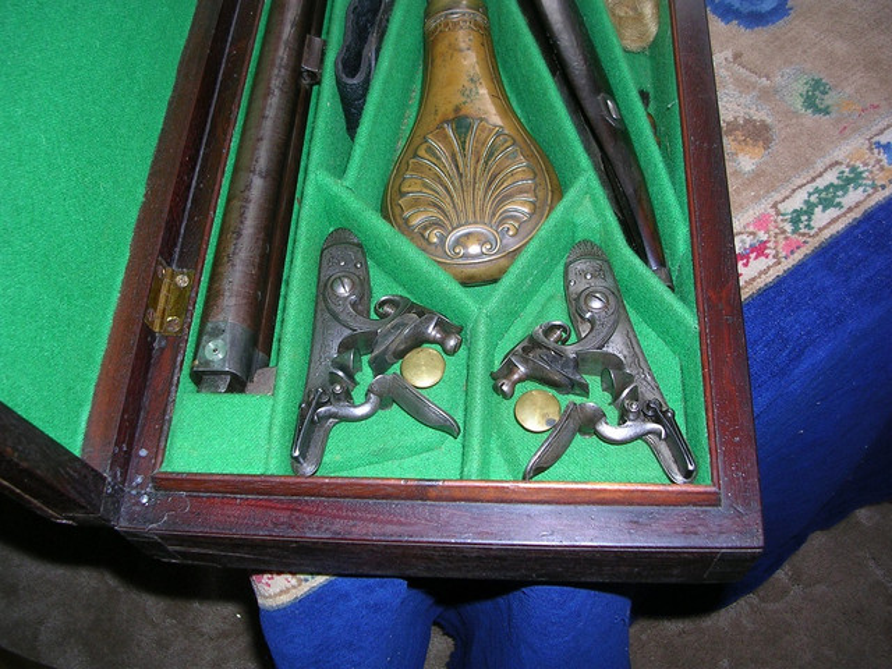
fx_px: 979
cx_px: 446
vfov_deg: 37.7
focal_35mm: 38
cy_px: 334
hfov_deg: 49.0
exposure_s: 1/60.1
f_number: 2.8
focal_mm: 5.8
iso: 50
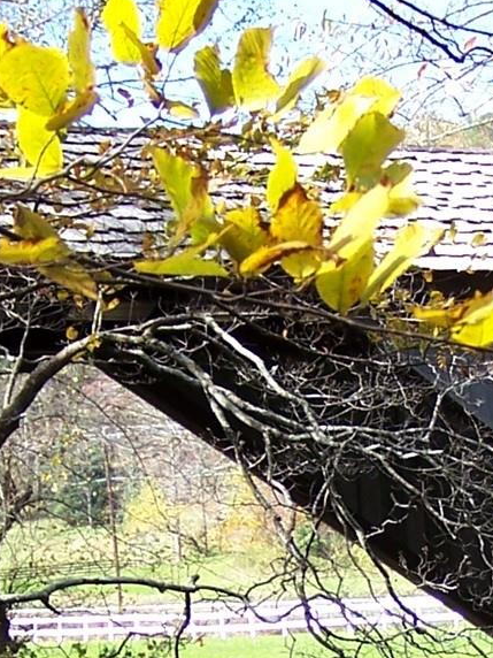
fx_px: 2583
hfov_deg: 10.9
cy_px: 576
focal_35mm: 136
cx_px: 325
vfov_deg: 14.4
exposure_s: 1/250
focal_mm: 6.3
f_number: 2.8
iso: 80
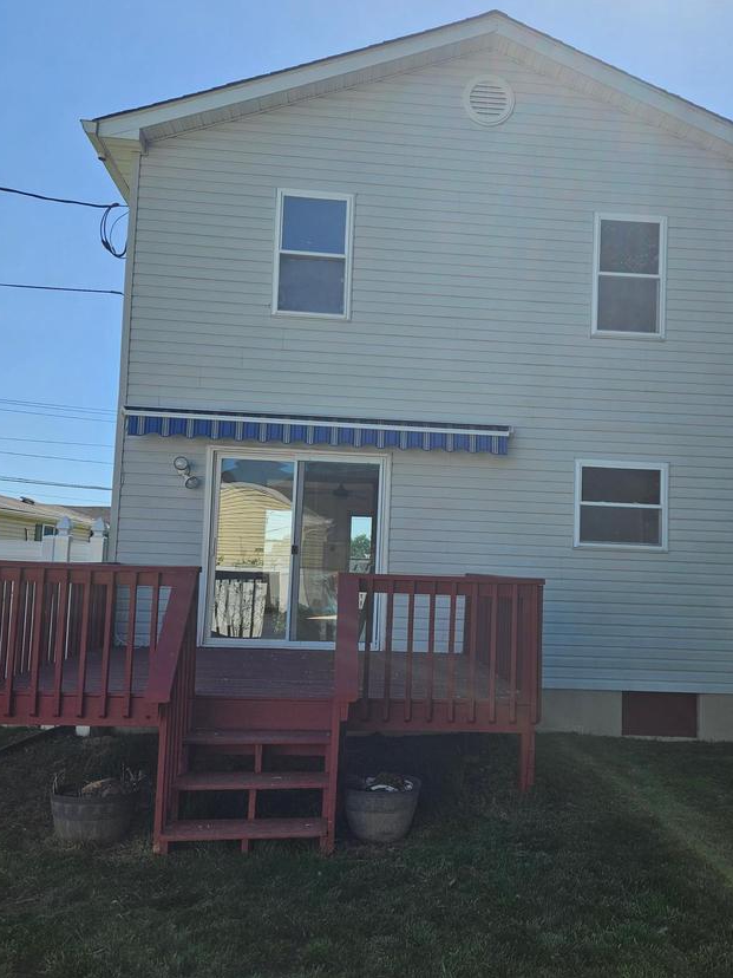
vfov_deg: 60.0
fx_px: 847
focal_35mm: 30
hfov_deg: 46.6
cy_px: 504
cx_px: 428
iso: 25
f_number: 1.8
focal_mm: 5.4
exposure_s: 1/1677
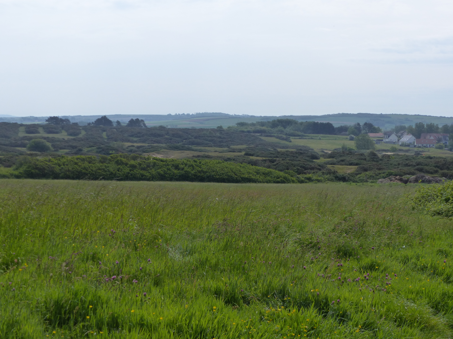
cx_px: 226
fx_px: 824
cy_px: 170
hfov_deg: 30.7
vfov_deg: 23.3
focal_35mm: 63
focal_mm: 11.4
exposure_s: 1/1600
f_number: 4
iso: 160
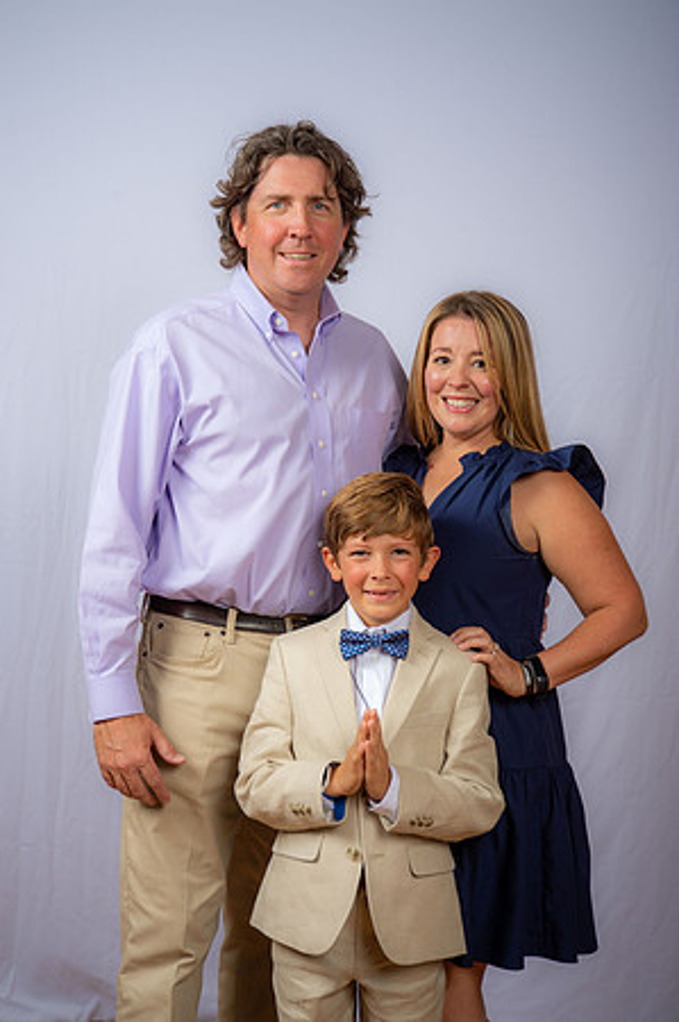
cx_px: 340
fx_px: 1758
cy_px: 511
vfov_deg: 32.4
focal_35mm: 62
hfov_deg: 21.9
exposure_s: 1/160
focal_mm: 62
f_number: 6.3
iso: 250
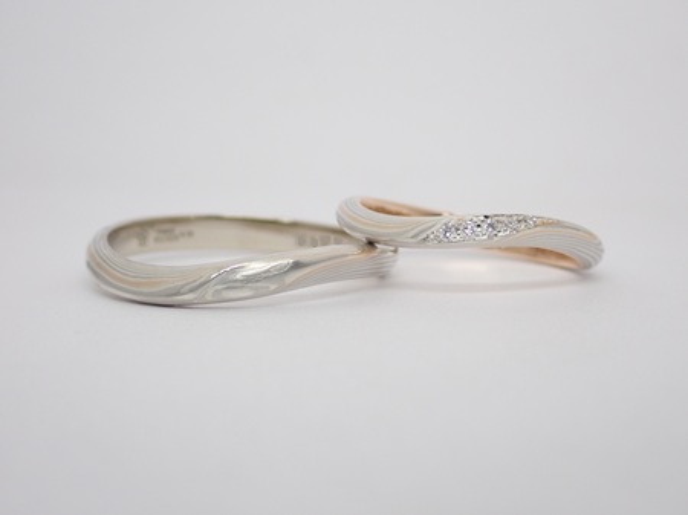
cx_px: 344
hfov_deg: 25.3
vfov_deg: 19.1
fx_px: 1530
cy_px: 258
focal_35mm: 77
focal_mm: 13.65
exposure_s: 1/100
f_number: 4.1
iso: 200
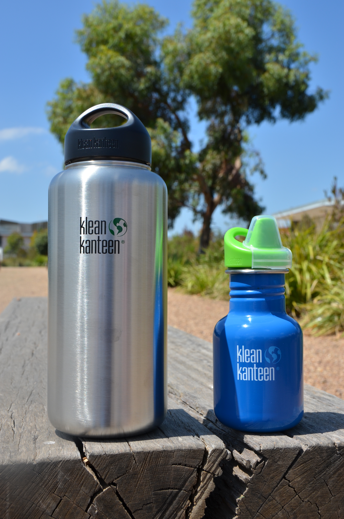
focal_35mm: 44
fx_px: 626
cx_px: 172
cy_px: 260
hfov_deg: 30.7
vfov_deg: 45.0
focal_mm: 29
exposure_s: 1/400
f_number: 10
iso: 200
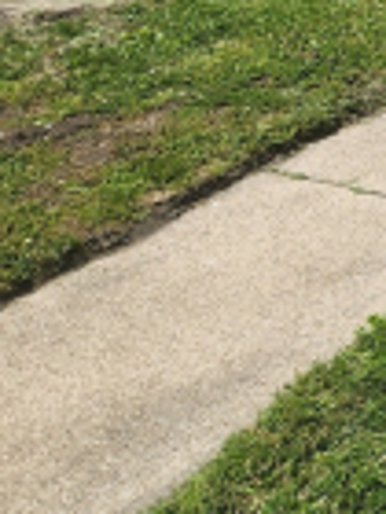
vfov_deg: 25.9
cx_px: 838
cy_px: -182
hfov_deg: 16.2
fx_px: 922
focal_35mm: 62
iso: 50
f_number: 2.2
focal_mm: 2.2
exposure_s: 1/3059
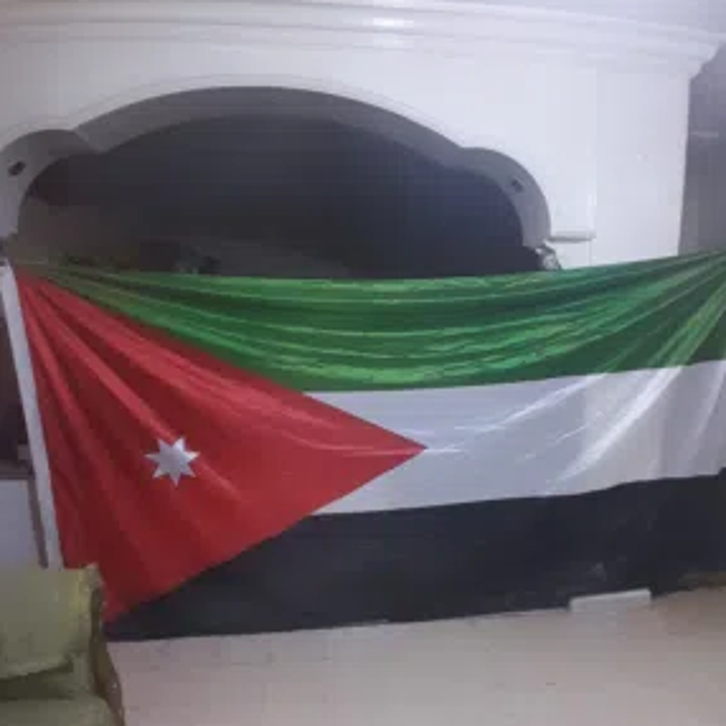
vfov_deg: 71.8
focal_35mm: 21
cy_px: 409
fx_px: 498
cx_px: 378
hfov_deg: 72.1
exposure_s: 1/25
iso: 320
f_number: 2.2
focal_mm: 1.46
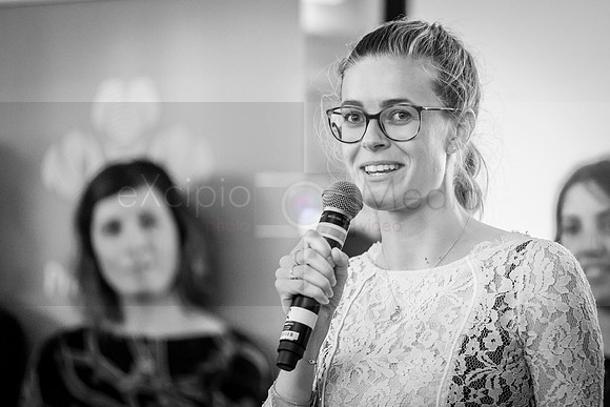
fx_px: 3822
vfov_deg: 6.1
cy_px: 199
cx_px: 323
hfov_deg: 9.1
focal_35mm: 226
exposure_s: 1/100
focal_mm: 200
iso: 6400
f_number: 2.8
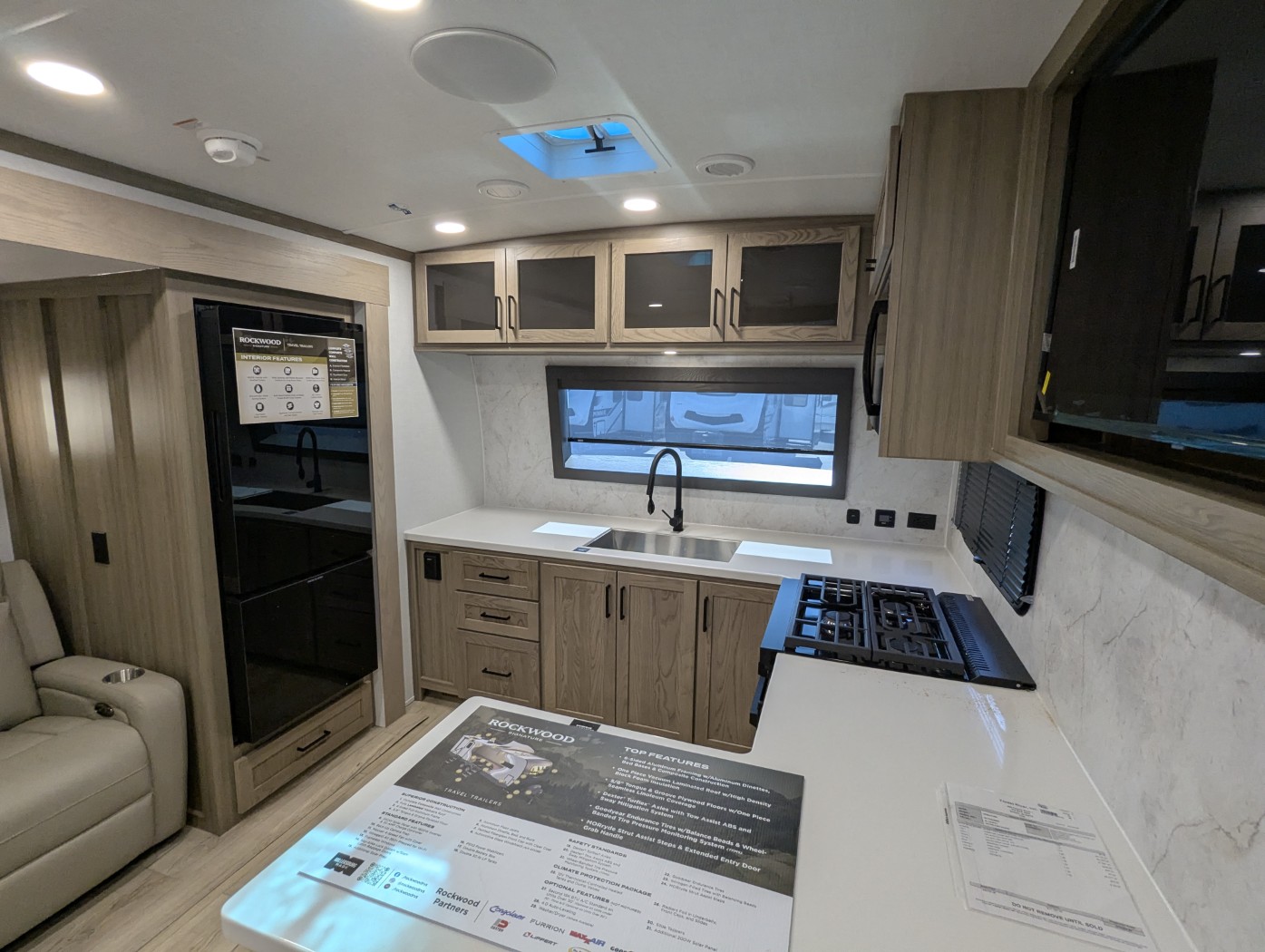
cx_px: 632
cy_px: 476
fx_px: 585
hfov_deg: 94.4
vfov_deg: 78.2
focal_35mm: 16
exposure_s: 1/96.4
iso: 165
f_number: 2.2
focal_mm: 2.35
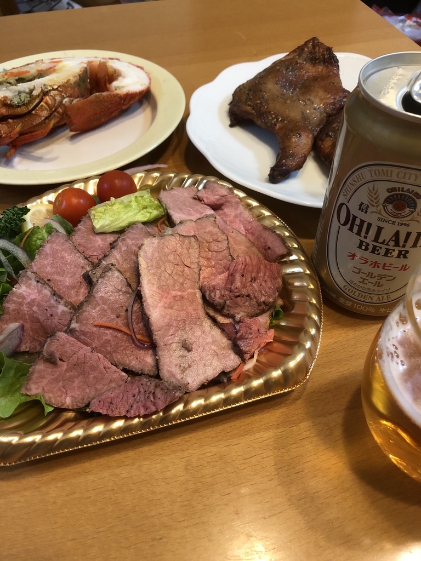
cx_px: 210
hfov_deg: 49.7
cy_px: 280
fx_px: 454
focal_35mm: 28
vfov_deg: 63.4
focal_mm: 3.99
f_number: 1.8
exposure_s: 1/17
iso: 40
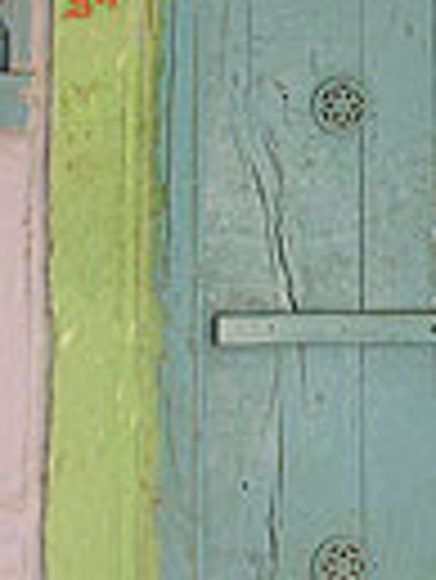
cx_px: 751
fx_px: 2364
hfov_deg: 10.0
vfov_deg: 13.9
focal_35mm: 141
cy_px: 130
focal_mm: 8.9
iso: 50
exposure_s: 1/42.4
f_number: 3.2
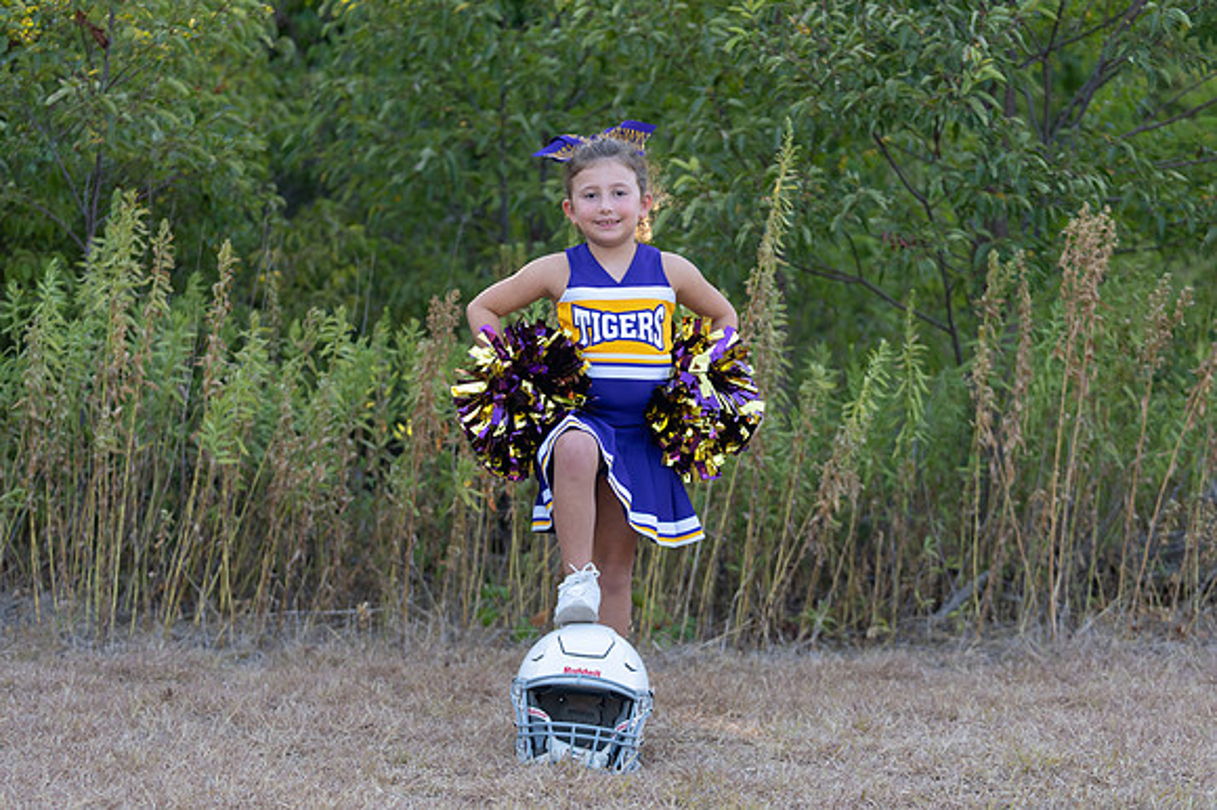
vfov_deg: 17.5
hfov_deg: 26.1
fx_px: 2630
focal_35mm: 78
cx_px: 598
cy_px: 413
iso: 200
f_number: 2.8
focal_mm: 70
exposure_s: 1/320
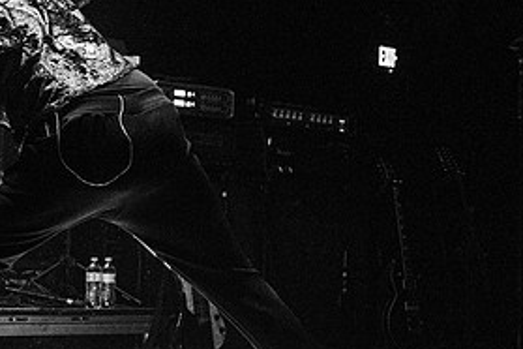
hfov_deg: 19.7
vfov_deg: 13.3
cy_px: 97
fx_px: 1496
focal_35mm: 103
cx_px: 163
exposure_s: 1/400
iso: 3200
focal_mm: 48
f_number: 3.2
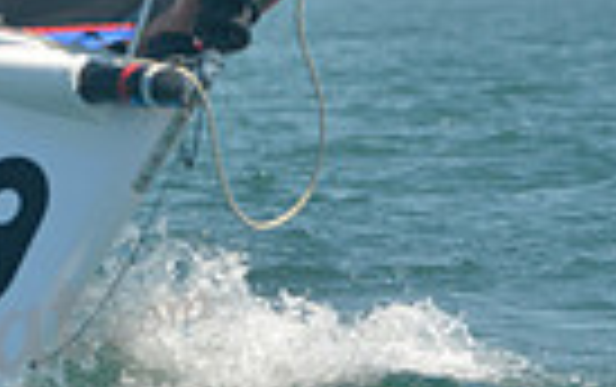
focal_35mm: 947
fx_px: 15918
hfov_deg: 2.2
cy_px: -259
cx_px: -652
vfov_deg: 1.4
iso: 280
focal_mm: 220
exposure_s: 1/1000
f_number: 7.1
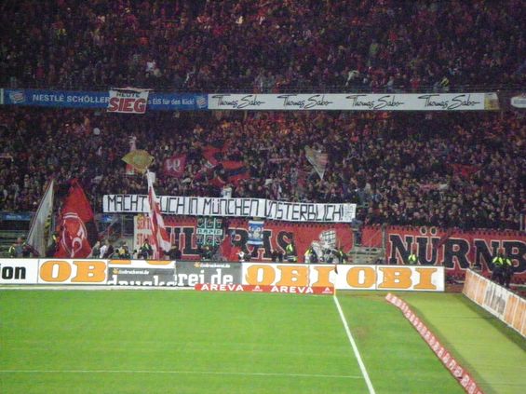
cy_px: 197
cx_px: 263
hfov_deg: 8.6
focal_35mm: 230
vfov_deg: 6.5
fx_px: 3493
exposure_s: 1/160
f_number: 4.8
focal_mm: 37.9
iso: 3200
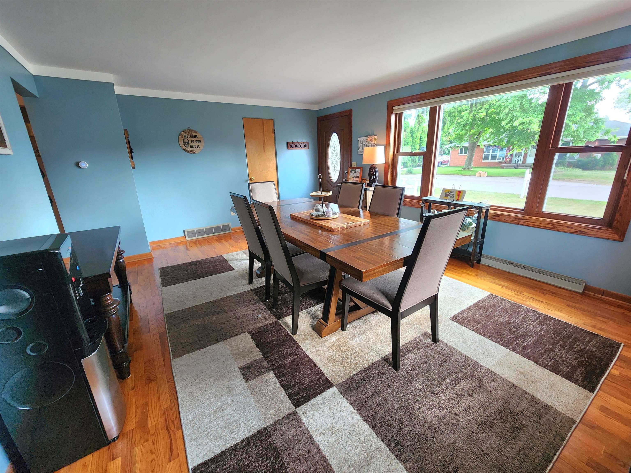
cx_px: 316
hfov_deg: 106.2
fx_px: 237
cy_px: 236
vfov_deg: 89.9
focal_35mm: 13
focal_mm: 2.2
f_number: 2.2
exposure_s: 1/60.2
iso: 200
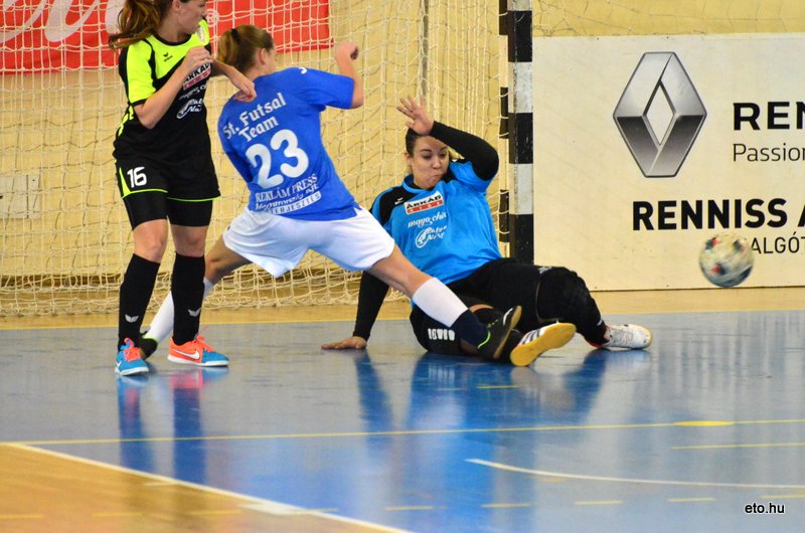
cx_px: 402
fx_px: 10042
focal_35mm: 450
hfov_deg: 4.6
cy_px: 266
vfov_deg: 3.0
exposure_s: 1/320
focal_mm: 300
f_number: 5.6
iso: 6400
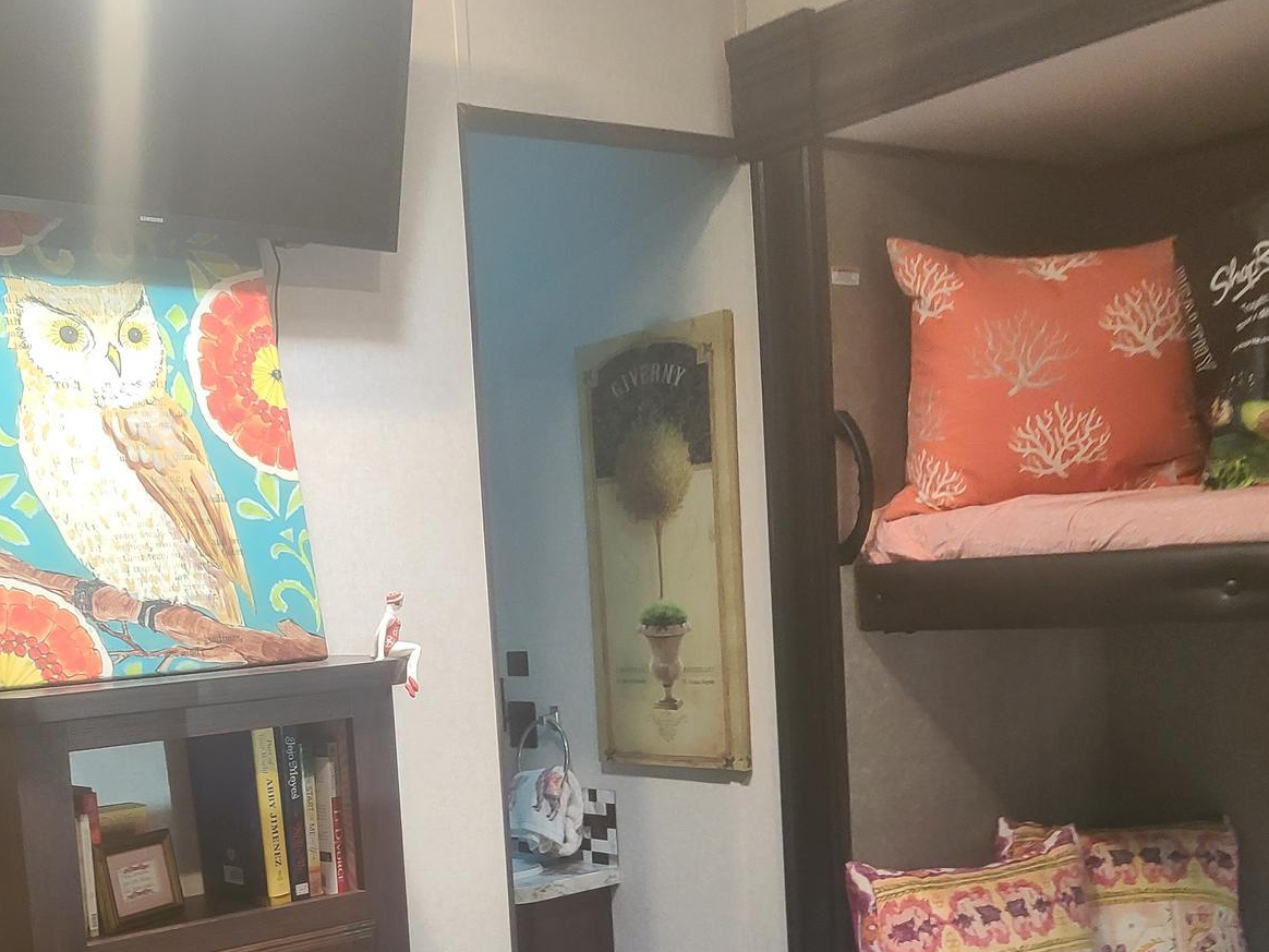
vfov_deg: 31.7
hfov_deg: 42.5
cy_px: 815
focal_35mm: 44
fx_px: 1613
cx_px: 442
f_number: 1.8
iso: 400
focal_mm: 7
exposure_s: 1/40
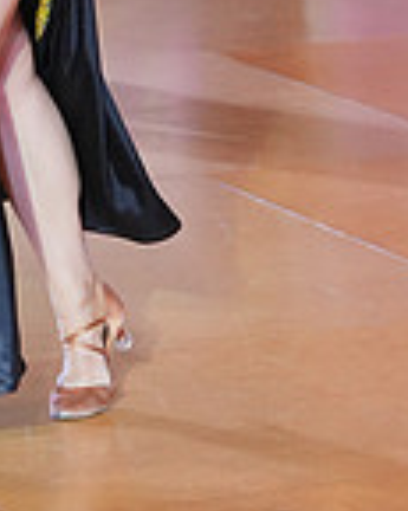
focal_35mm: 264
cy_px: -192
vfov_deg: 7.2
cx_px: -229
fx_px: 3989
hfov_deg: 5.8
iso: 4000
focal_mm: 70
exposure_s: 1/400
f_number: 4
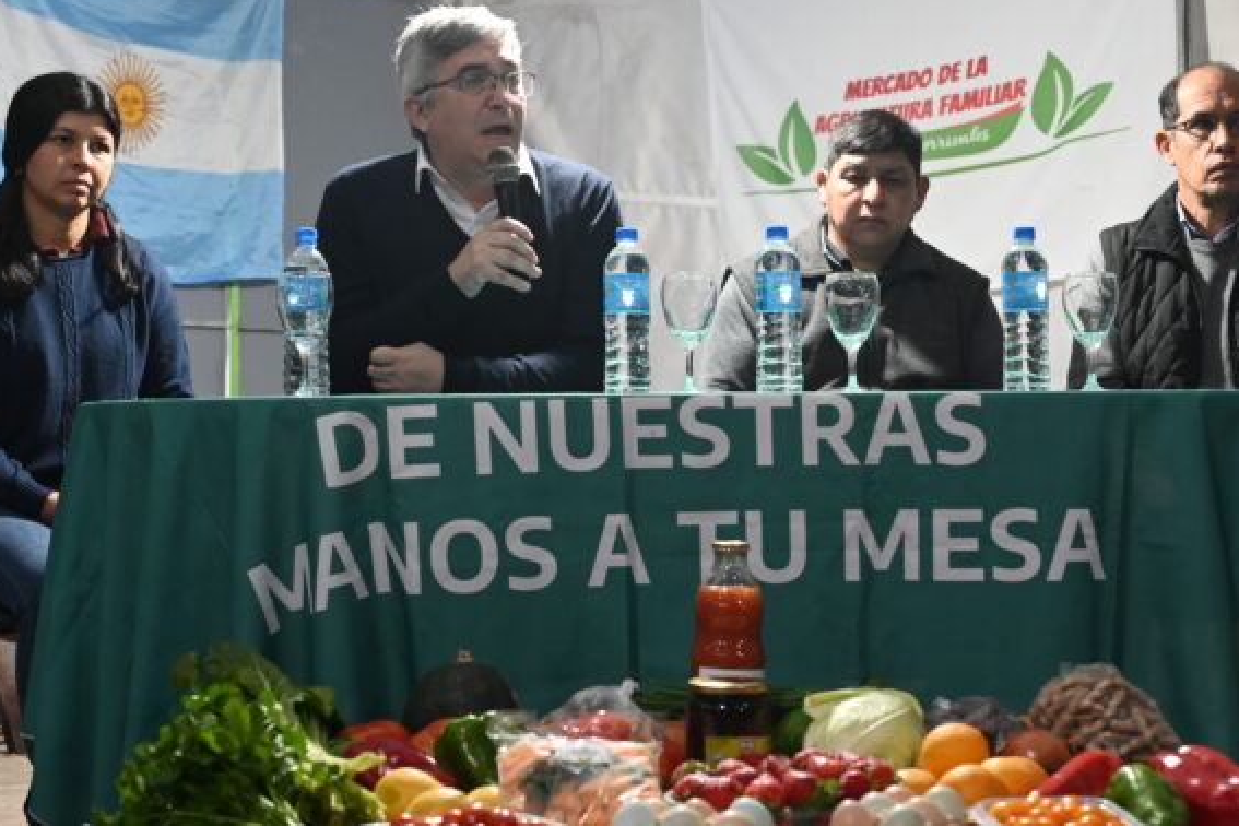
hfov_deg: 32.9
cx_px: 649
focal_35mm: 61
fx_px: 2099
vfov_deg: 22.3
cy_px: 374
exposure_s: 1/100
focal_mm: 45
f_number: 4
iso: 3200
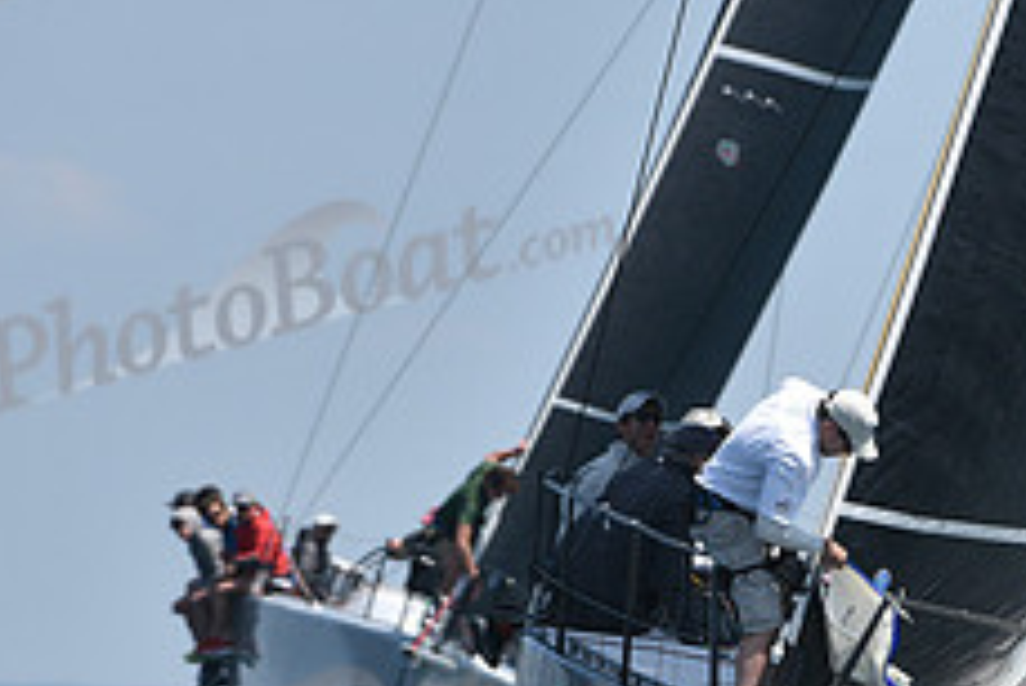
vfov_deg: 1.4
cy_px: 464
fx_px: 28859
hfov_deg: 2.0
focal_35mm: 1012
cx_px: 851
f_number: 7.1
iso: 320
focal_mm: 400
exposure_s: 1/1600
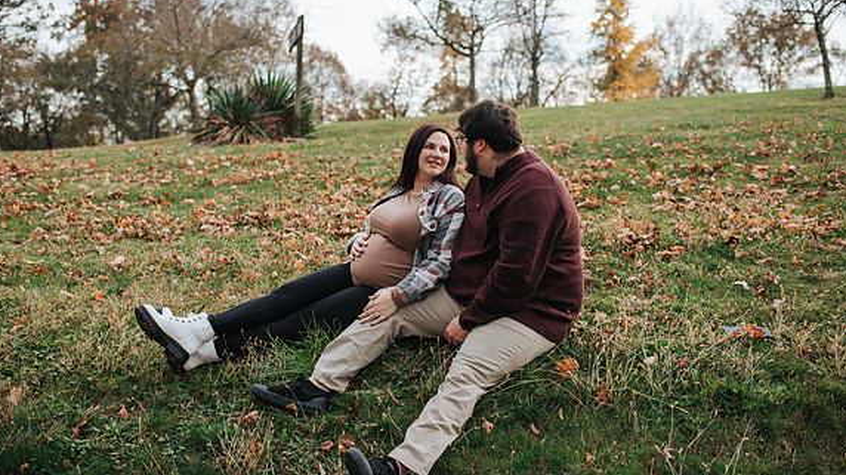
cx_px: 419
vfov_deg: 31.1
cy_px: 230
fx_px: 852
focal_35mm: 38
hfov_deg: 52.8
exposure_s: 1/320
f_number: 2.8
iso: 125
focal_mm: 35
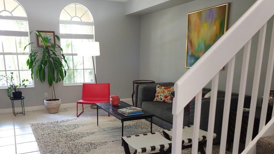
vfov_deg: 36.1
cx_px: 124
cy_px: 108
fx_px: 232
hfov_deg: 60.9
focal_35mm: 32
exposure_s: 1/45
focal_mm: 6.4
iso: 250
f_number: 1.8
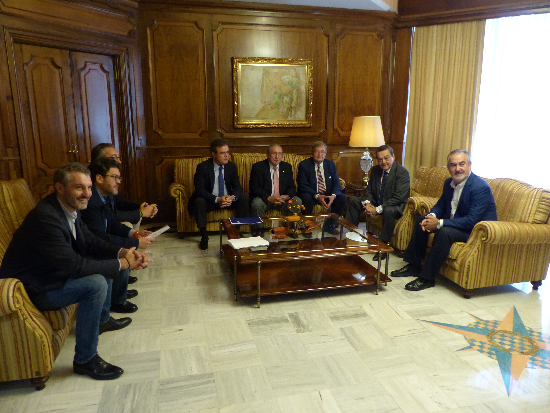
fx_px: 397
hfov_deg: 69.4
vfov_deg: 54.9
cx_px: 275
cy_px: 206
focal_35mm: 25
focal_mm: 4.5
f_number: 2.8
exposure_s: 1/30
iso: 400
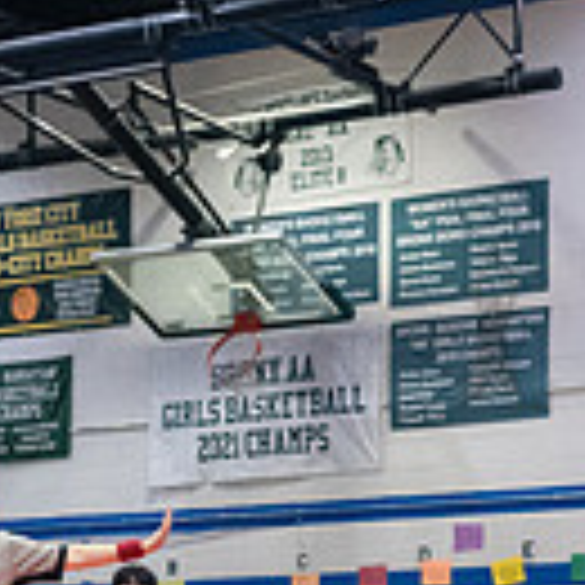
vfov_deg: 12.7
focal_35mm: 133
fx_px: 2543
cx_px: 490
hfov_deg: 13.0
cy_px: 754
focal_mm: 35
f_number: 4
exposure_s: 1/400
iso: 8000
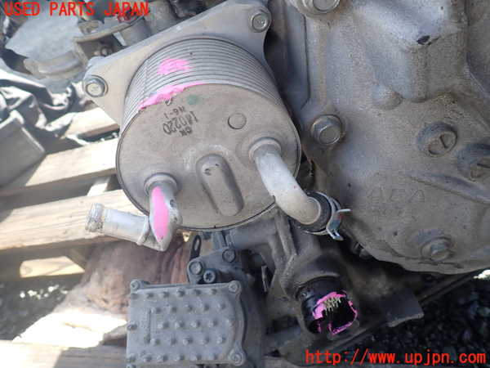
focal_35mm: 25
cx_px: 245
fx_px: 354
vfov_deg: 54.9
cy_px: 184
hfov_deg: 69.4
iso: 100
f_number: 2.8
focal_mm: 4.5
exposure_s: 1/125
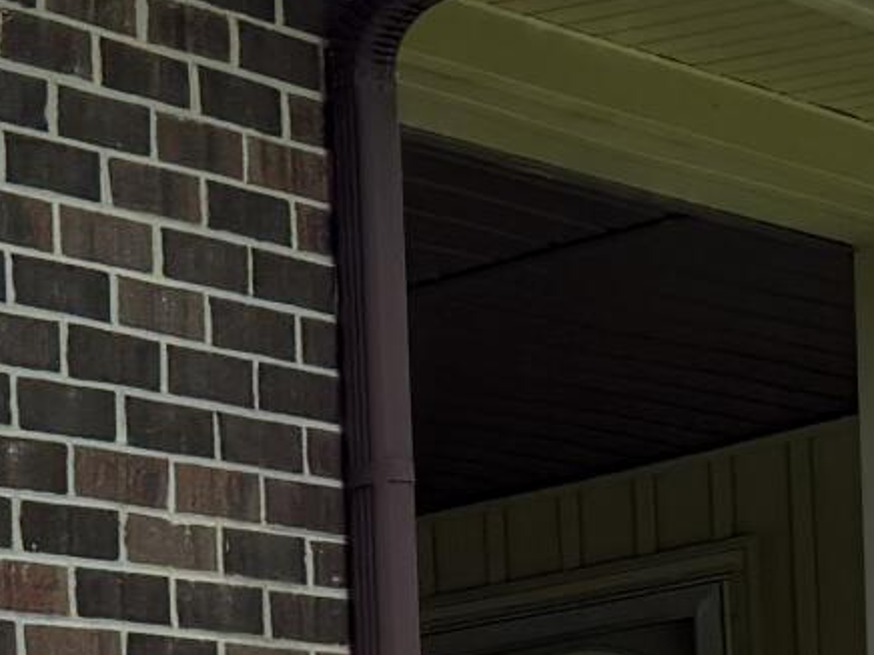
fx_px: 4166
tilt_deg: -2.7
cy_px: 1620
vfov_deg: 8.2
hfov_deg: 10.4
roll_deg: +2.2
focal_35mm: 165
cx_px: -1209
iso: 80
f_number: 1.78
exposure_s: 1/2299
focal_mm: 6.76
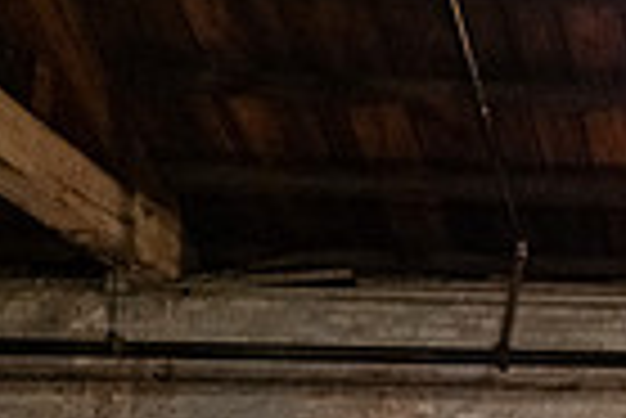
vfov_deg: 12.7
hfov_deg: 16.4
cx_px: 1193
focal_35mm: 100
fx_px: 1741
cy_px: 703
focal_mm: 24
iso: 6400
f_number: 6.3
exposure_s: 1/40
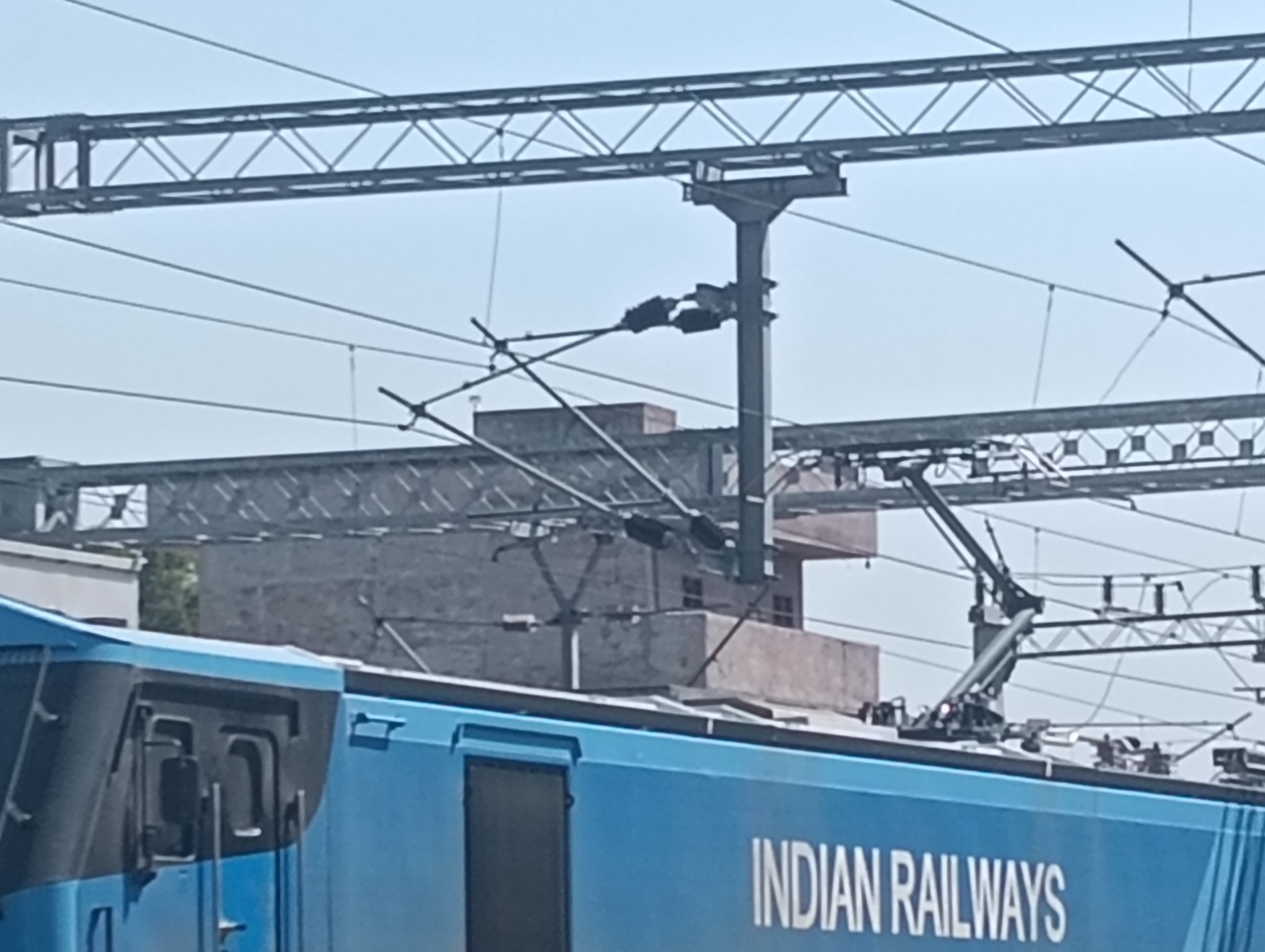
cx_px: 757
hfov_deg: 11.2
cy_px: 718
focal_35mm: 177
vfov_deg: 8.4
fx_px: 6477
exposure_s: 1/865
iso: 64
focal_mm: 3.98
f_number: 1.8
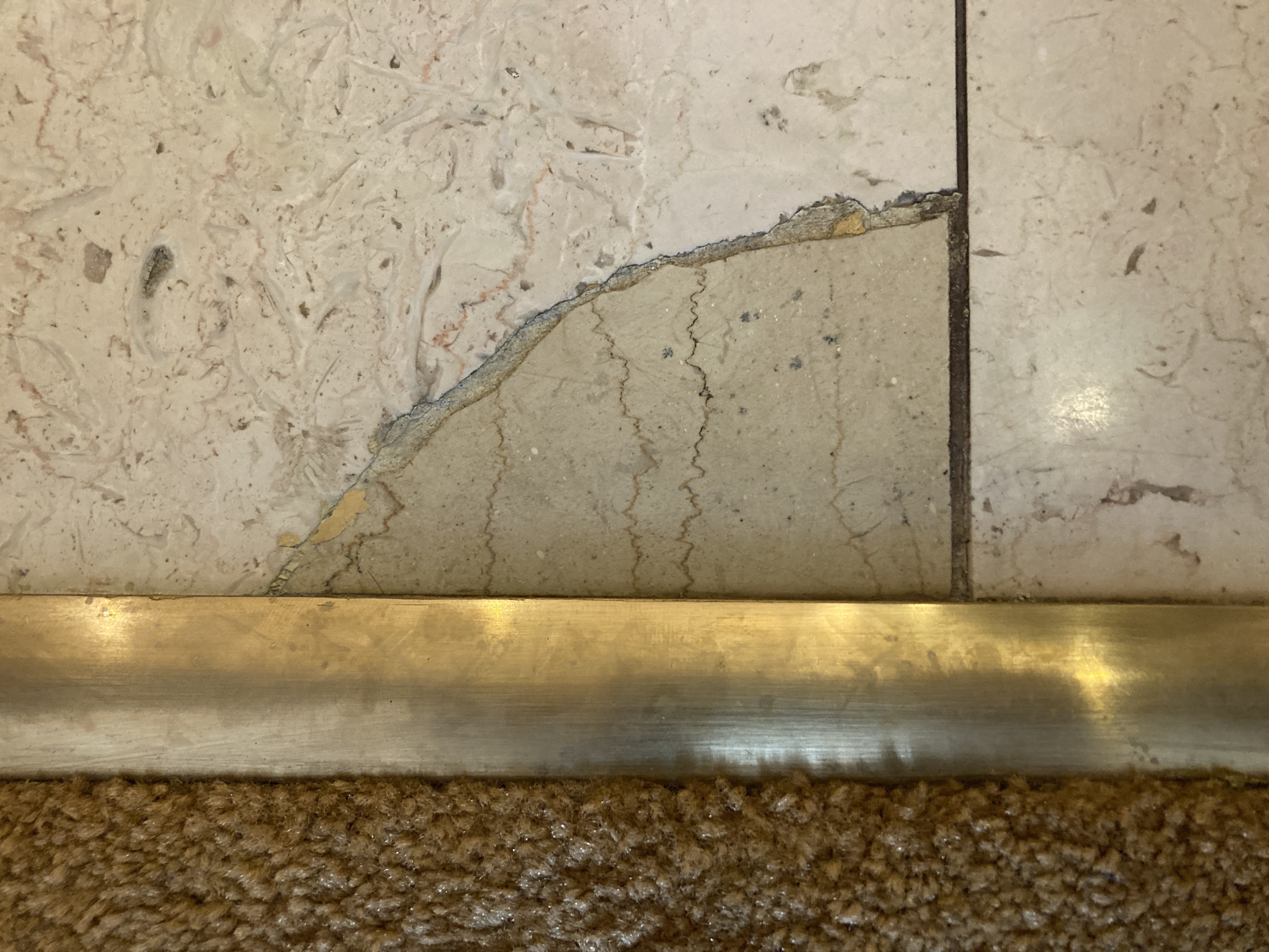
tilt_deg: -83.6
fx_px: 1026
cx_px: 634
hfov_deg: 63.4
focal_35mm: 28
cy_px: 476
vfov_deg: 49.7
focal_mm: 3.99
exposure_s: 1/33
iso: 250
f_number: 1.8
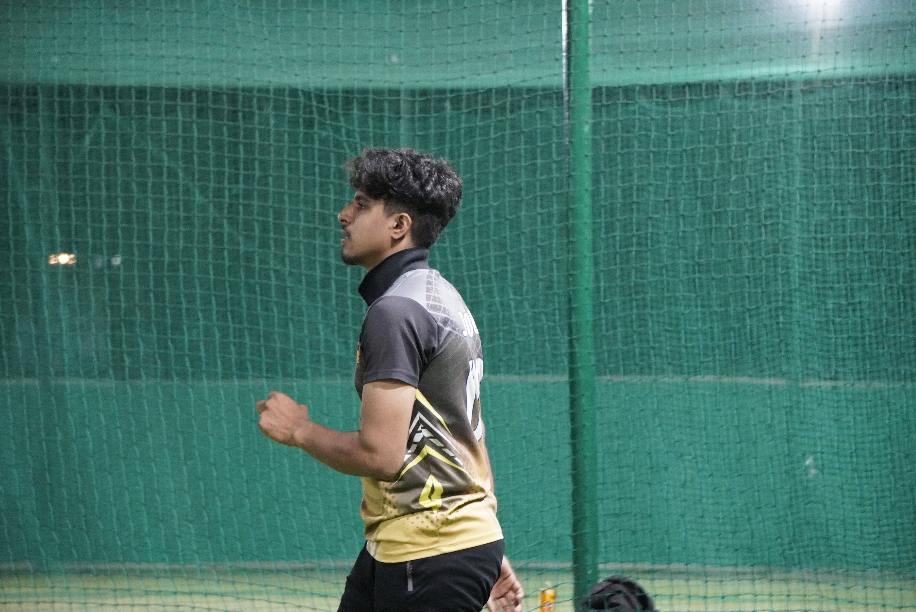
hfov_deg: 14.7
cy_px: 306
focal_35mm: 140
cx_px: 458
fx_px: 3551
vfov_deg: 9.8
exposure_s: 1/125
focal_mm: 93
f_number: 5.6
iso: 6400
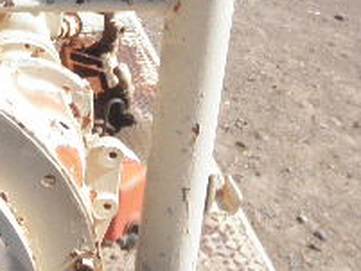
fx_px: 929
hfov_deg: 19.0
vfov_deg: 15.2
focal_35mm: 89
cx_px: -198
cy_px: -154
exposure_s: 1/100
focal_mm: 5
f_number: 8.5
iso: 64
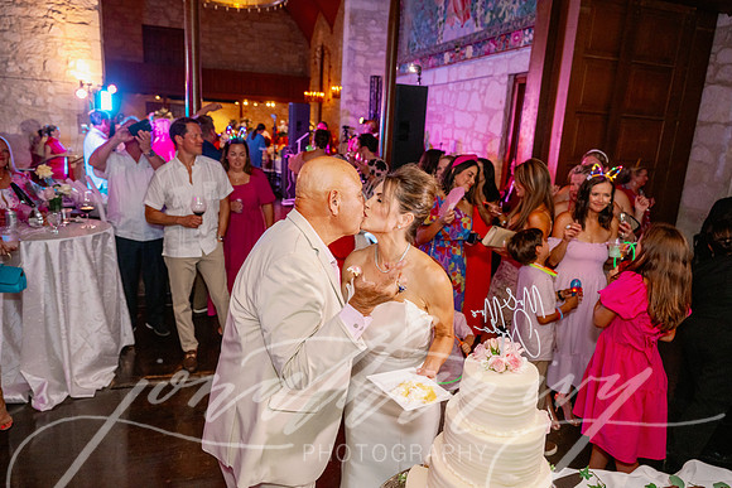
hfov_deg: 73.7
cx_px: 366
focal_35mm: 24
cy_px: 244
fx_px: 488
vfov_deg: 53.2
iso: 2000
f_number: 3.5
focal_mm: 24
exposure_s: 1/125
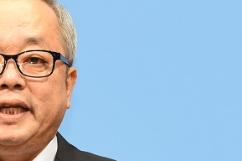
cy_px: 105
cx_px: 3
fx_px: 4895
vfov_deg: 1.9
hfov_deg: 2.8
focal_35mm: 729
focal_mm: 200
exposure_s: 1/125
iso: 2000
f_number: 4.5
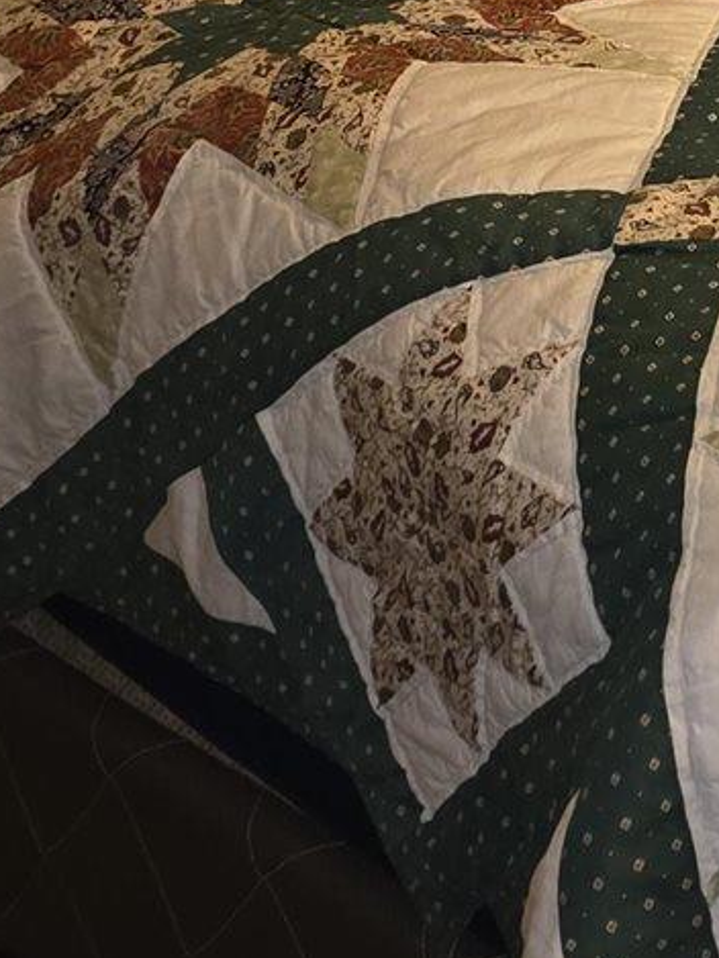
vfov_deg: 15.6
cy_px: -615
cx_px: 1575
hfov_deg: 11.4
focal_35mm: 113
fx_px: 3128
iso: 2500
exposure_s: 1/12
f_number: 1.7
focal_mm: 6.25
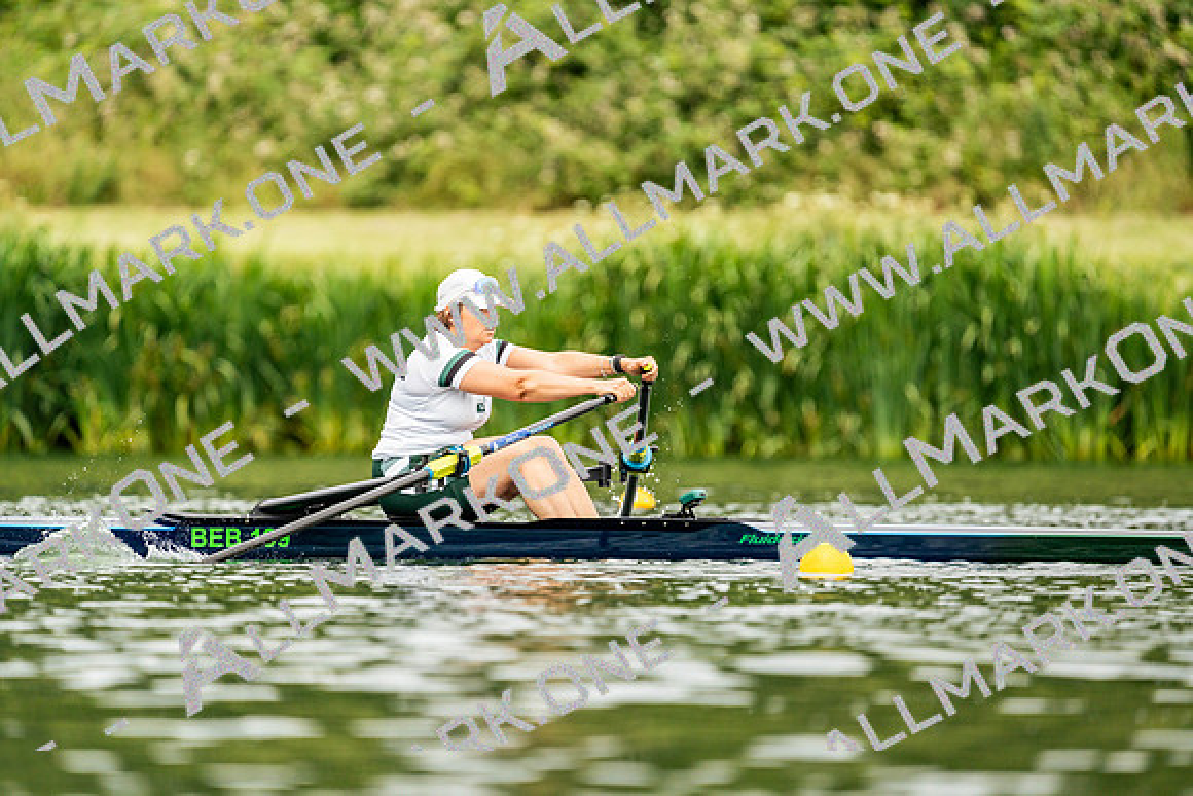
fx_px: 19887
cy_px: 398
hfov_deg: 3.4
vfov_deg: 2.3
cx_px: 596
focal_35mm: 600
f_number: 6.3
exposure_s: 1/2000
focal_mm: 600
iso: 800
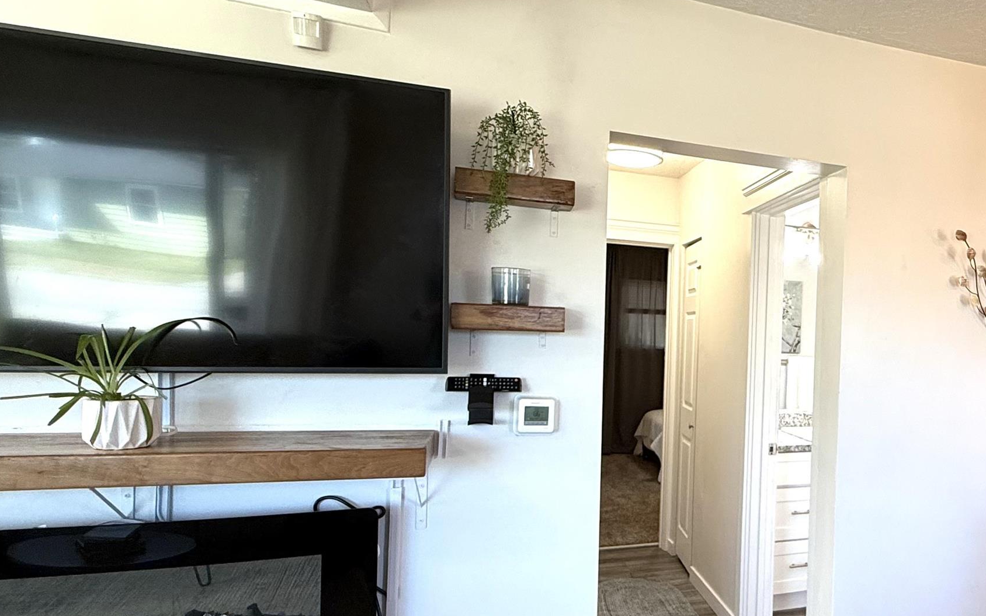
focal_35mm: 27
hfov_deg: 61.9
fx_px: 726
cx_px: 807
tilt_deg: -0.3
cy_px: 350
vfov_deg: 45.9
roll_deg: -1.6
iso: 125
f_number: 2.2
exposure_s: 1/120
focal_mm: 2.22
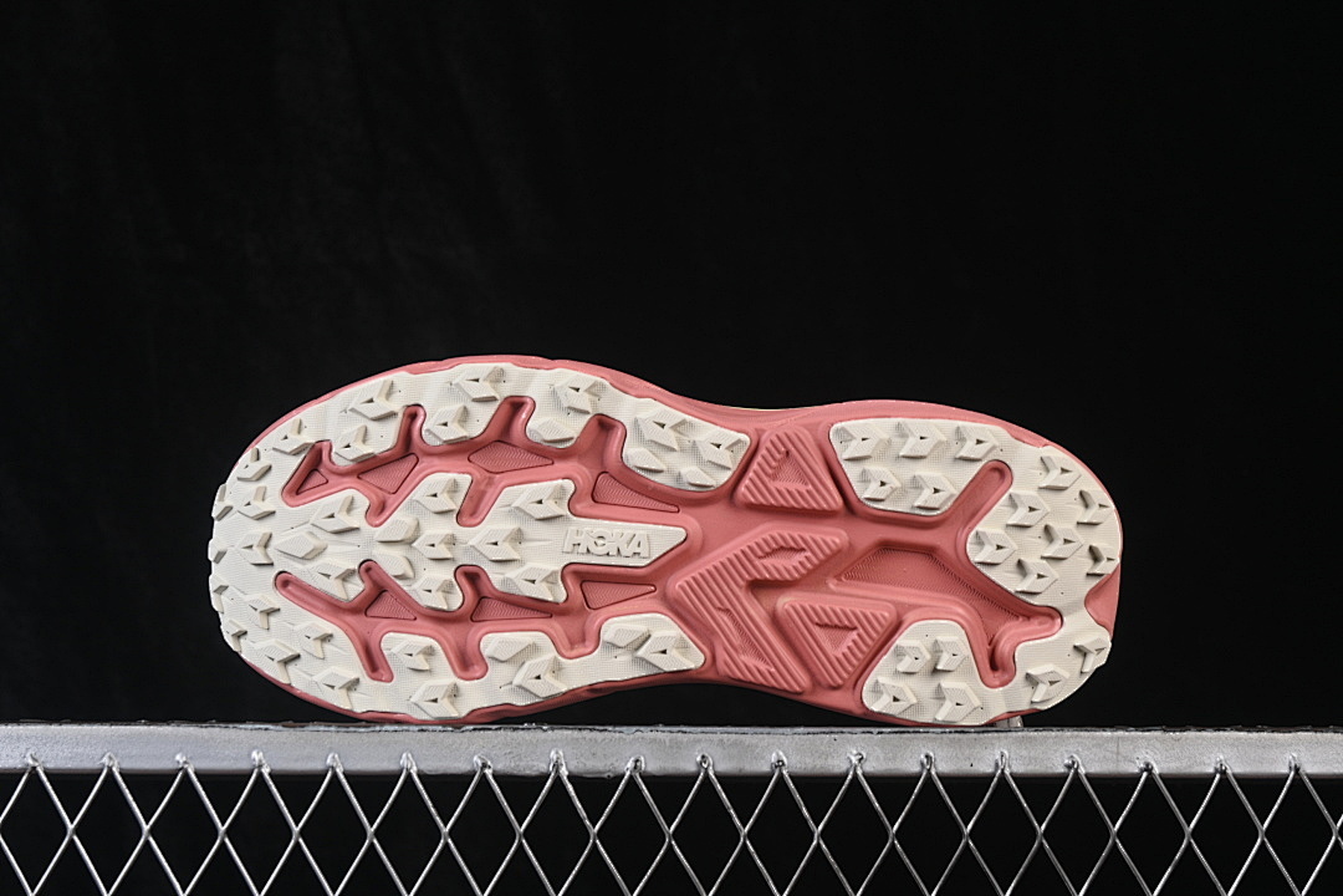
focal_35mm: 75
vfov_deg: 18.2
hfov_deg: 27.0
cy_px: 448
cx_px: 672
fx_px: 2798
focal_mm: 50
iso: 160
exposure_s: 1/80
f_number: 8
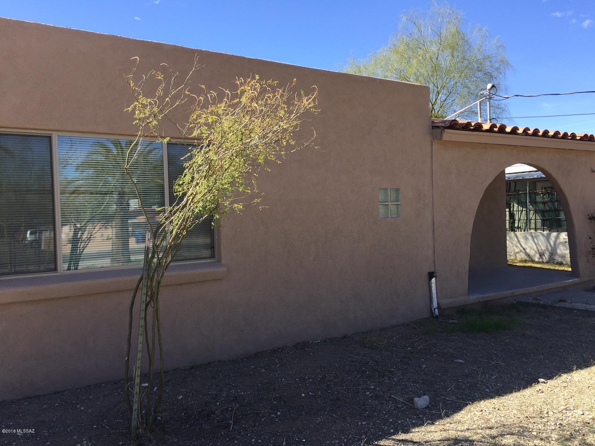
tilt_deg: -0.4
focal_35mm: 29
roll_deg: +1.0
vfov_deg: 48.2
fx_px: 498
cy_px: 223
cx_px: 298
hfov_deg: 61.7
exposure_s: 1/760
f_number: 2.2
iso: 32
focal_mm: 4.15
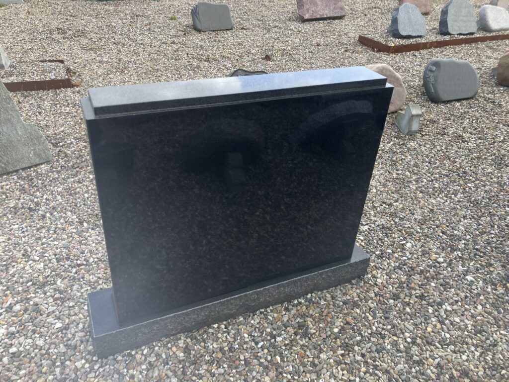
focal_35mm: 28
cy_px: 191
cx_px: 254
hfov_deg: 63.4
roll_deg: -4.5
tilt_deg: -30.0
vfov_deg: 49.7
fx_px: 412
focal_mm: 3.99
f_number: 1.8
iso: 32
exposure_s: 1/426
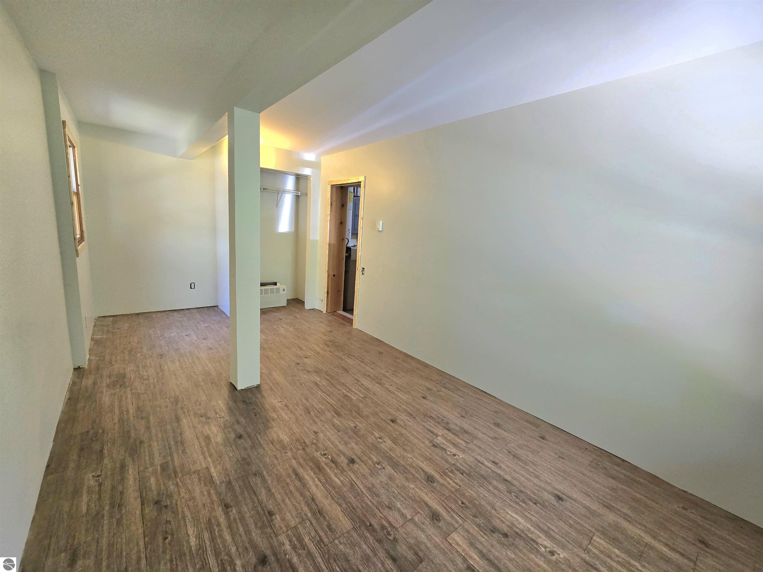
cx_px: 382
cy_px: 286
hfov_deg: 106.2
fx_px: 287
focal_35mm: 13
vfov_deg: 89.9
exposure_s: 1/60.2
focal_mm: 2.2
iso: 160
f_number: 2.2
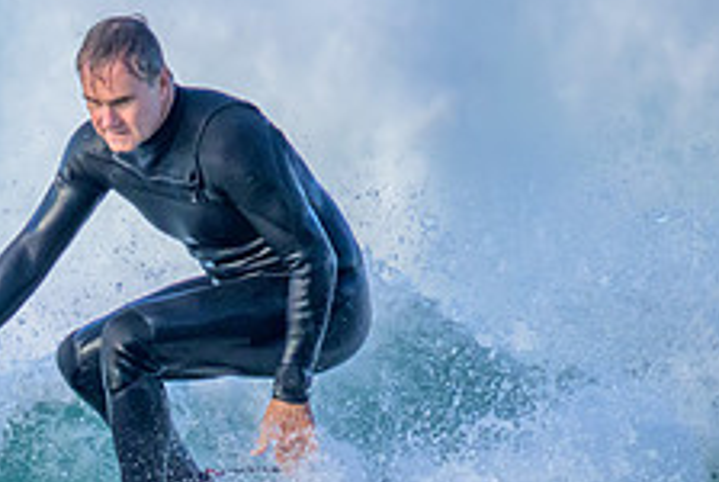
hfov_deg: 0.9
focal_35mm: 2336
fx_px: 46716
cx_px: -176
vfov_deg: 0.6
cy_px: 552
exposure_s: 1/2000
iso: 2800
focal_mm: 800
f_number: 11
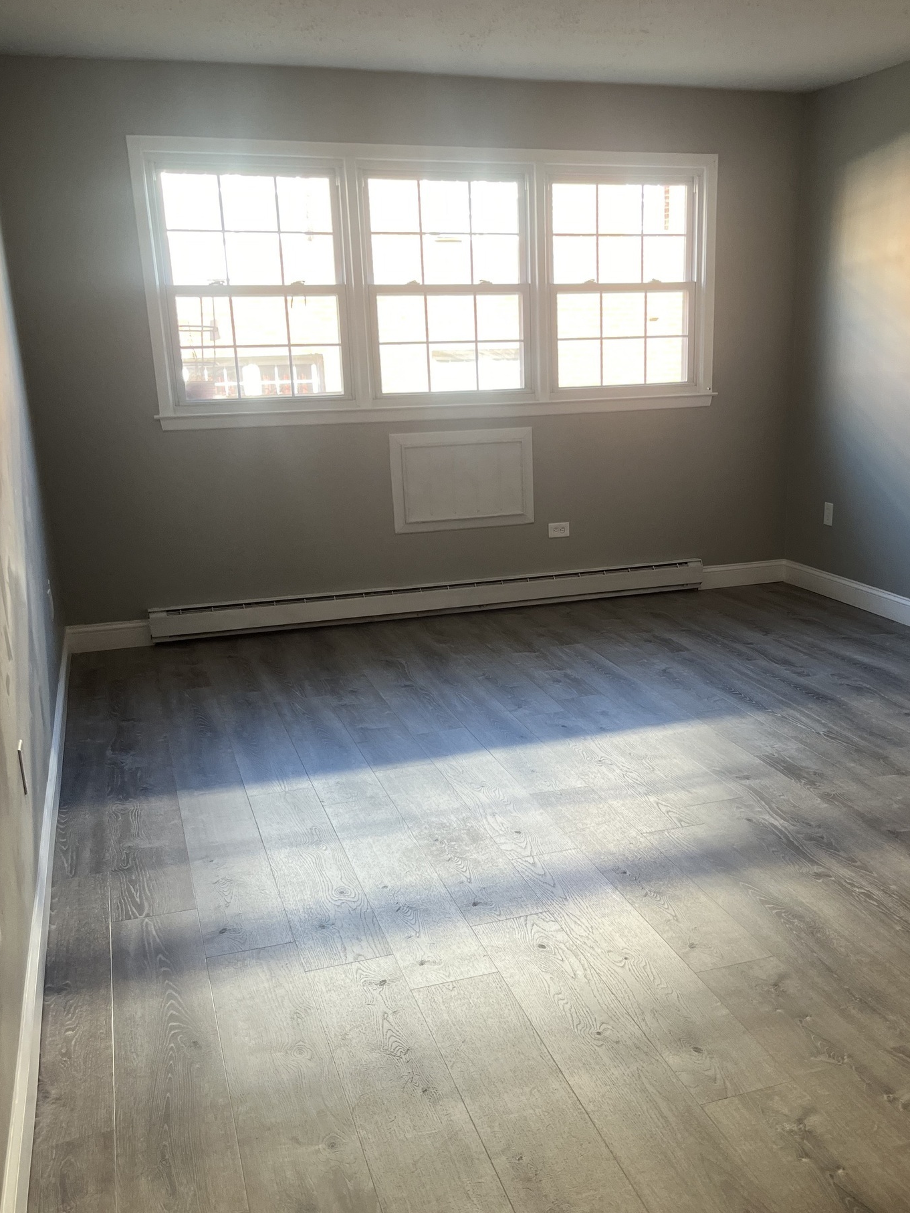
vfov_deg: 55.2
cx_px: 537
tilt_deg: -16.8
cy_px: 678
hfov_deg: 42.8
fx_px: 1157
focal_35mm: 33
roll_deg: +0.9
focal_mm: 5.1
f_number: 1.6
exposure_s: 1/120
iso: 125
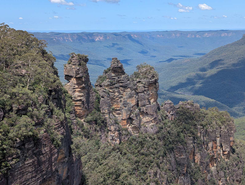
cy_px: 92
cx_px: 122
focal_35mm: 49
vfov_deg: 29.7
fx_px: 347
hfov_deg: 38.9
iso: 21
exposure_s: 1/1072
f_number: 1.68
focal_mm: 6.9
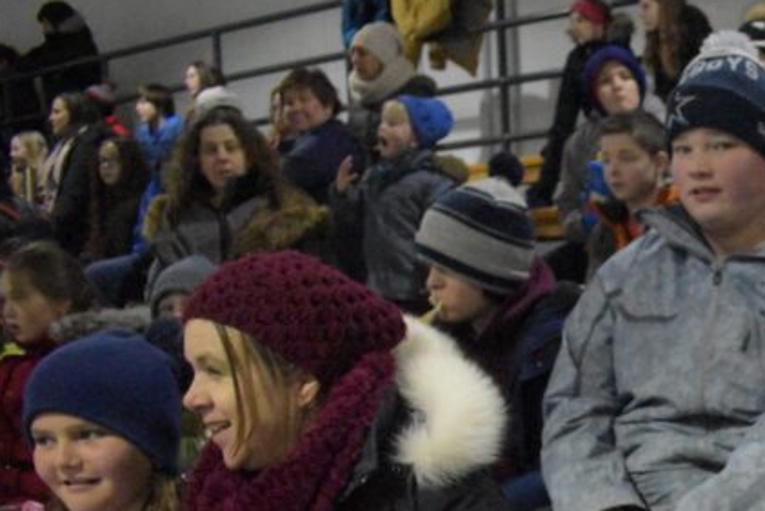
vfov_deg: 18.0
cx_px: 892
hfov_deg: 25.2
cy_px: 554
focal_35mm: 73
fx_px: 1552
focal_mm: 20
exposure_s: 1/500
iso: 10000
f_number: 3.5
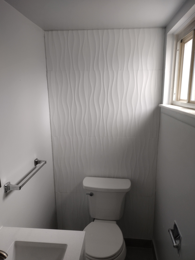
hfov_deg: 51.4
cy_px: 130
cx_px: 98
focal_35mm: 27
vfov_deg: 65.3
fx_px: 203
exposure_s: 1/60
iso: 153
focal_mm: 4.71
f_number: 1.7
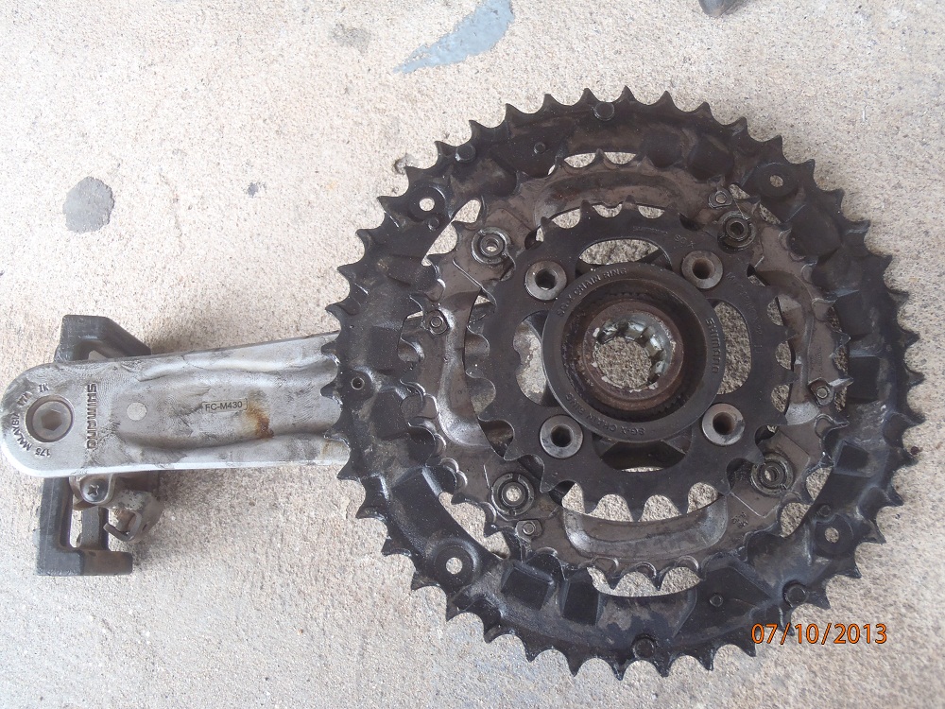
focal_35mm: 37
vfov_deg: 38.7
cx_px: 472
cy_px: 354
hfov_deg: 50.1
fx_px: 1010
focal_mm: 6.64
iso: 100
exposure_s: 1/50
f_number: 4.7
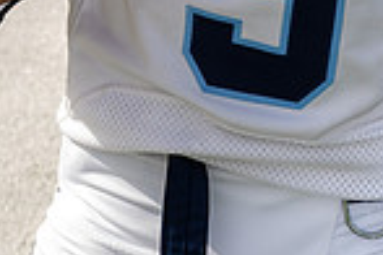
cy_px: -317
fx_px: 1500
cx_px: 221
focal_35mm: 141
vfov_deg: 8.9
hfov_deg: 14.5
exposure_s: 1/250
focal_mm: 46
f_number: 8
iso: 200
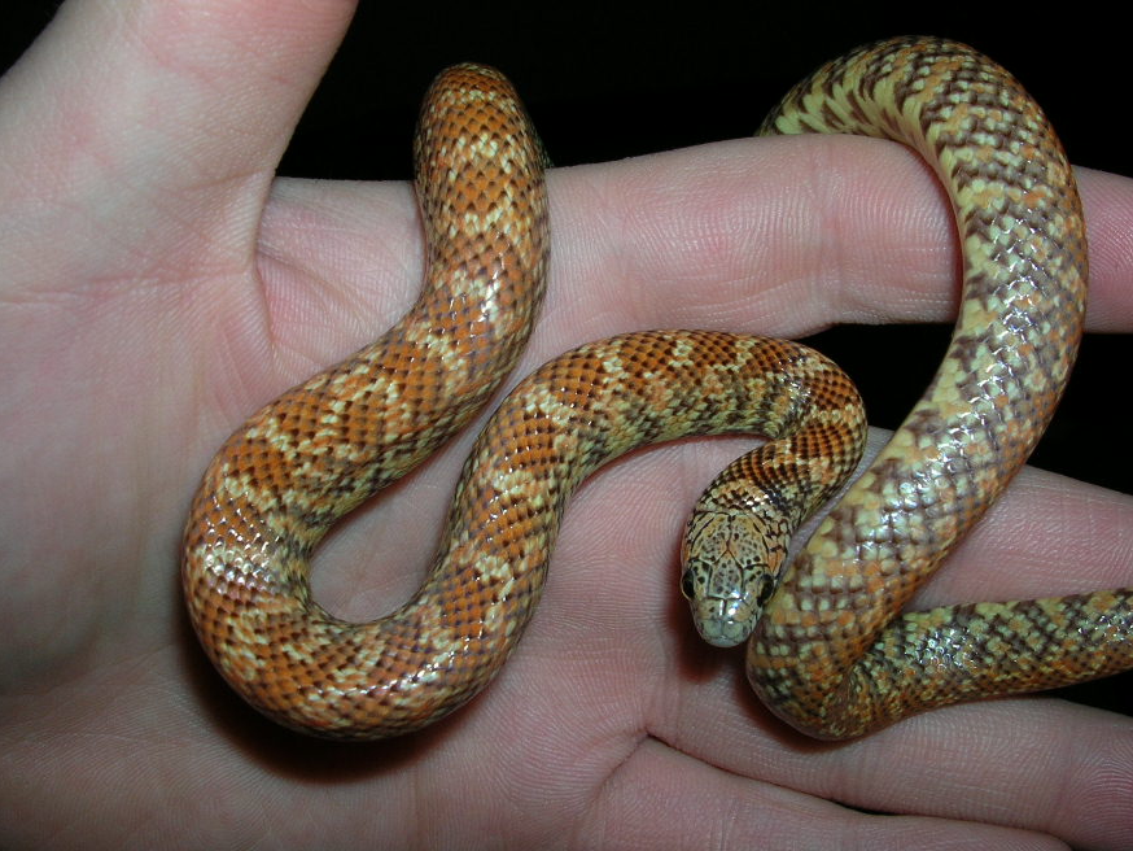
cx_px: 511
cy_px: 415
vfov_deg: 35.2
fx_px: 1342
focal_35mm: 41
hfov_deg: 45.7
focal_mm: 5.8
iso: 50
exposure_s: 1/60.1
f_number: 5.6
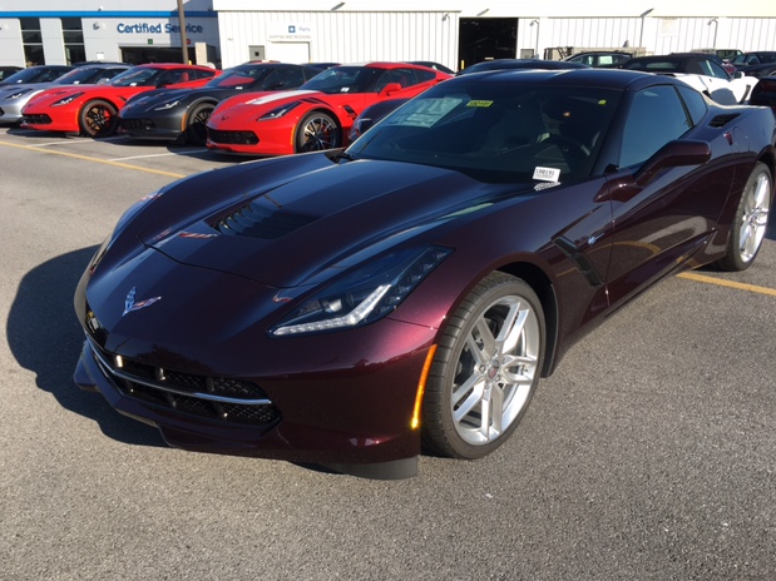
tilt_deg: -16.3
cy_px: 282
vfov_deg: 46.8
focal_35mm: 30
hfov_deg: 60.0
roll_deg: -0.5
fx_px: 672
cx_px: 394
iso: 25
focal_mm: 4.15
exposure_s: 1/855
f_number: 2.2
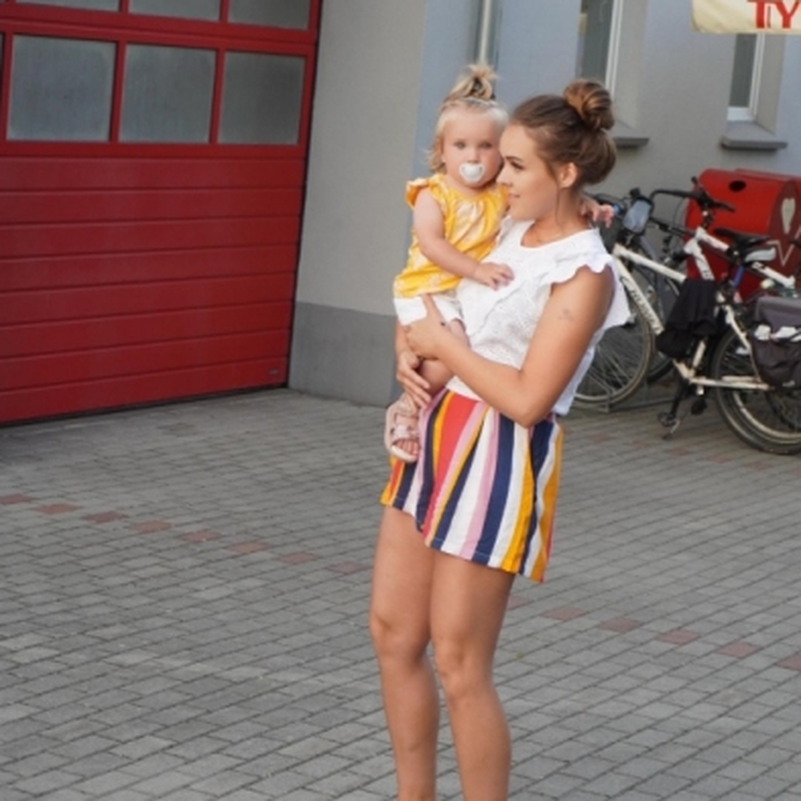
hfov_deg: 17.9
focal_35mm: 97
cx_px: 400
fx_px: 2539
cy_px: 461
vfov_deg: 17.9
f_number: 5.6
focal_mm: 50
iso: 500
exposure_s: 1/100
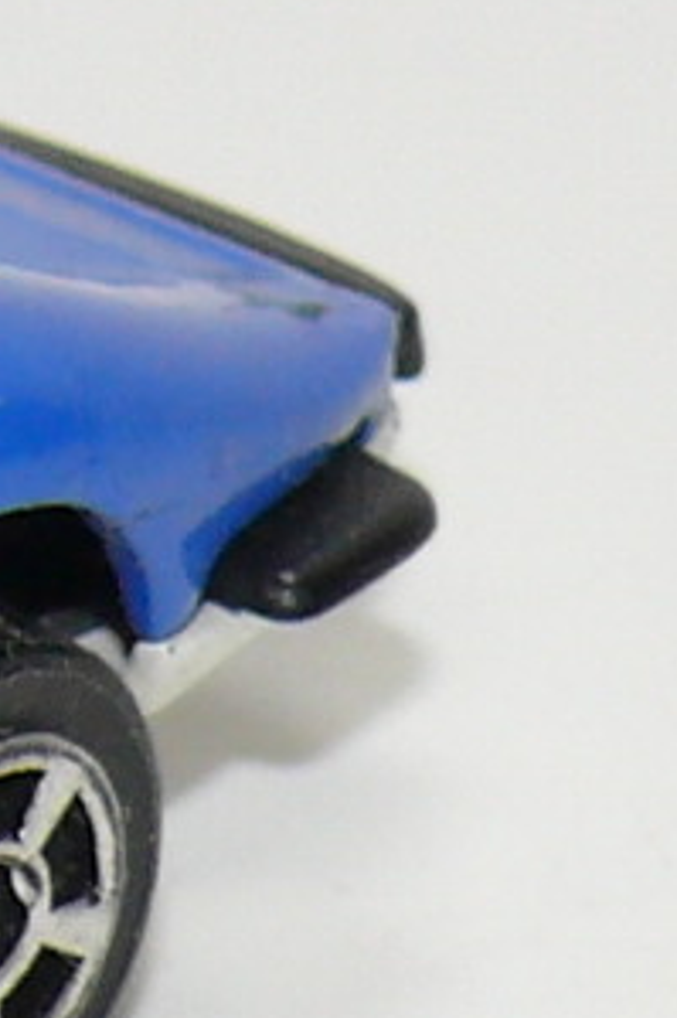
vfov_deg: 3.5
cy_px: 688
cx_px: -1364
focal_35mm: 585
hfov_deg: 2.3
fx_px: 16520
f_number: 4
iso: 100
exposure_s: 1/30
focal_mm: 13.7
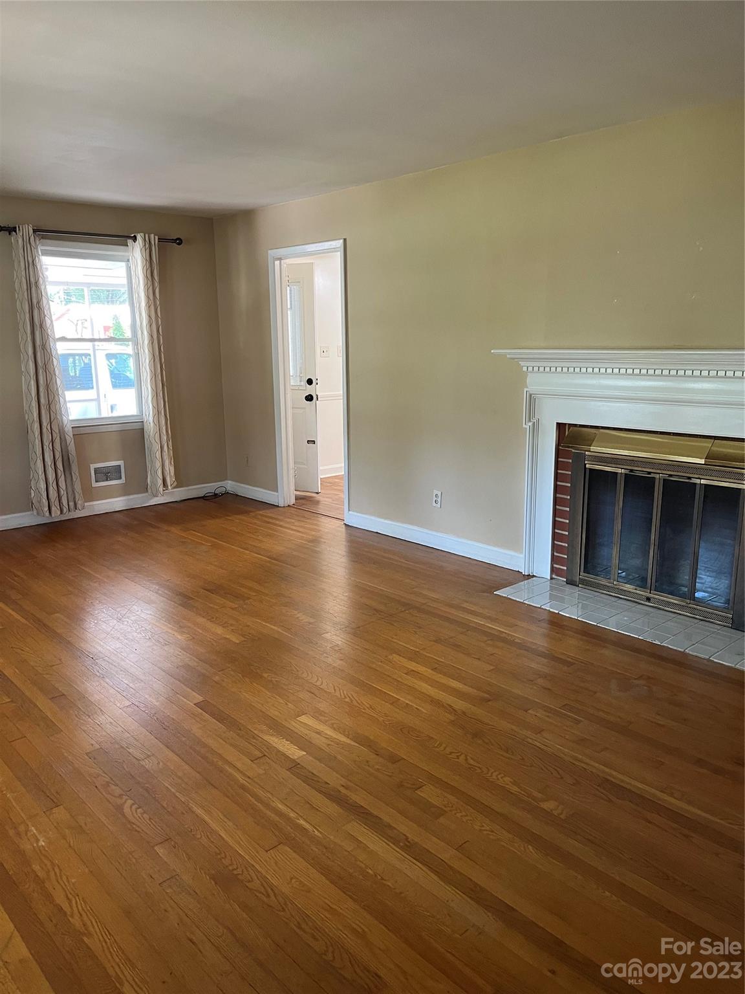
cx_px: 372
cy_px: 497
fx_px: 746
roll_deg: +1.6
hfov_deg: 53.1
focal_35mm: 26
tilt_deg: -11.7
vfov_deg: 67.3
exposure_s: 1/60
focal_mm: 5.1
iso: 250
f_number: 1.6
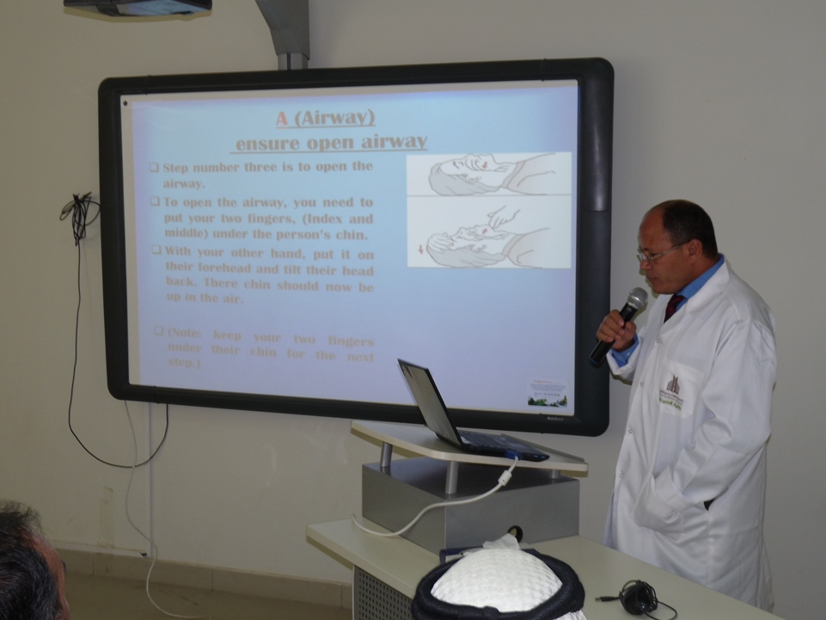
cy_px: 304
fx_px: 1169
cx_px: 416
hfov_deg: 38.9
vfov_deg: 29.7
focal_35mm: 49
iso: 100
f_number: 3.2
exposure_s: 1/30
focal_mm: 8.2
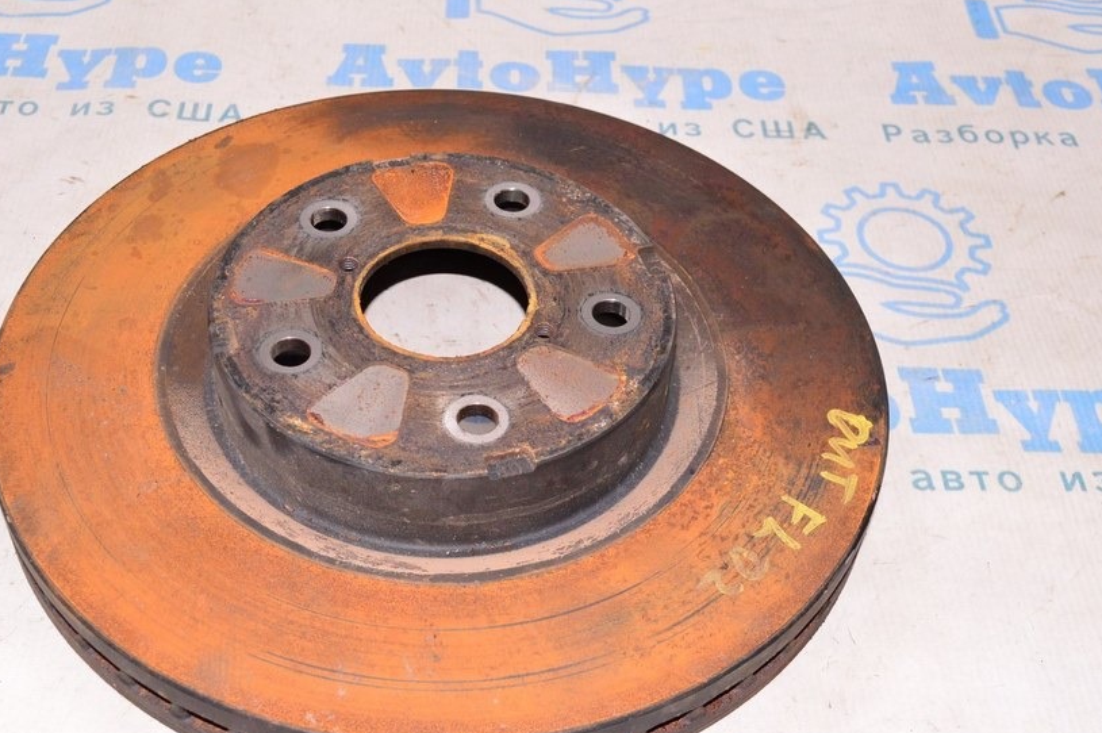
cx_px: 506
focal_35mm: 49
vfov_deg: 27.5
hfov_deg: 40.3
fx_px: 1499
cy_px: 413
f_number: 8
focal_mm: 26
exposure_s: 1/125
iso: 1600
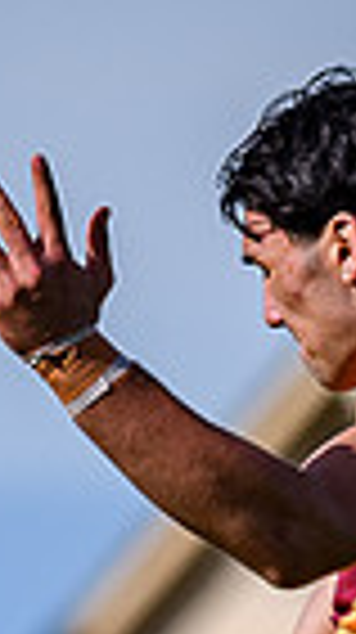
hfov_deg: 0.7
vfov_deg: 1.3
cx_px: 321
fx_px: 28312
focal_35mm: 1682
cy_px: 619
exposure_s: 1/3200
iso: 100
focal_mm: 165
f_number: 2.8
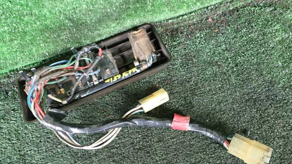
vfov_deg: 34.6
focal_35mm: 34
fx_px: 263
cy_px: 78
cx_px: 143
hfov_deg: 58.0
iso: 200
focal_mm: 5.4
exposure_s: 1/30
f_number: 2.3
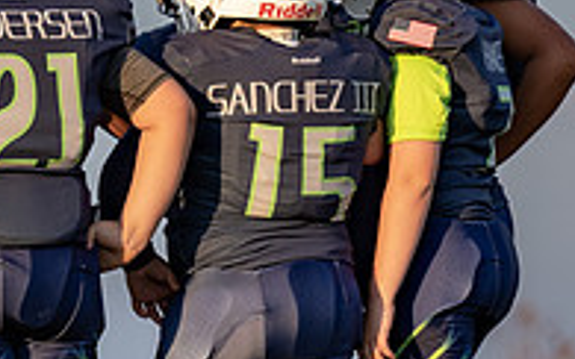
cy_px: 528
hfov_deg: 3.1
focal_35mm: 681
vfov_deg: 1.9
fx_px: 10675
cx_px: -66
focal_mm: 163
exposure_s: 1/1250
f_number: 3.2
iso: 100
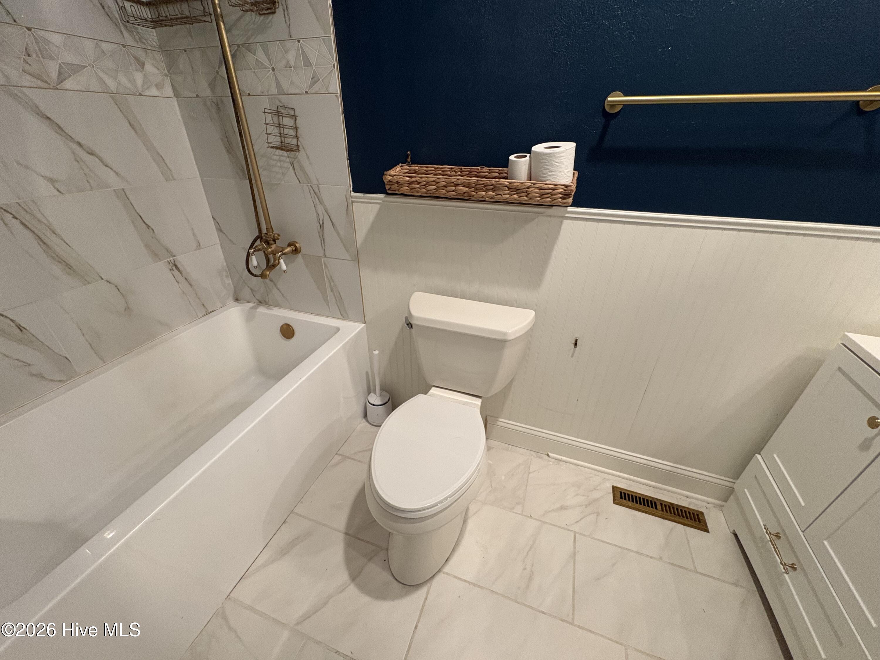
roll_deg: -0.3
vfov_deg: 85.7
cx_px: 440
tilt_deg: -28.0
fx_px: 356
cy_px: 330
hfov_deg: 102.1
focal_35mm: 14
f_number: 2.2
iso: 320
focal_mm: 2.22
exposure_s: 1/60
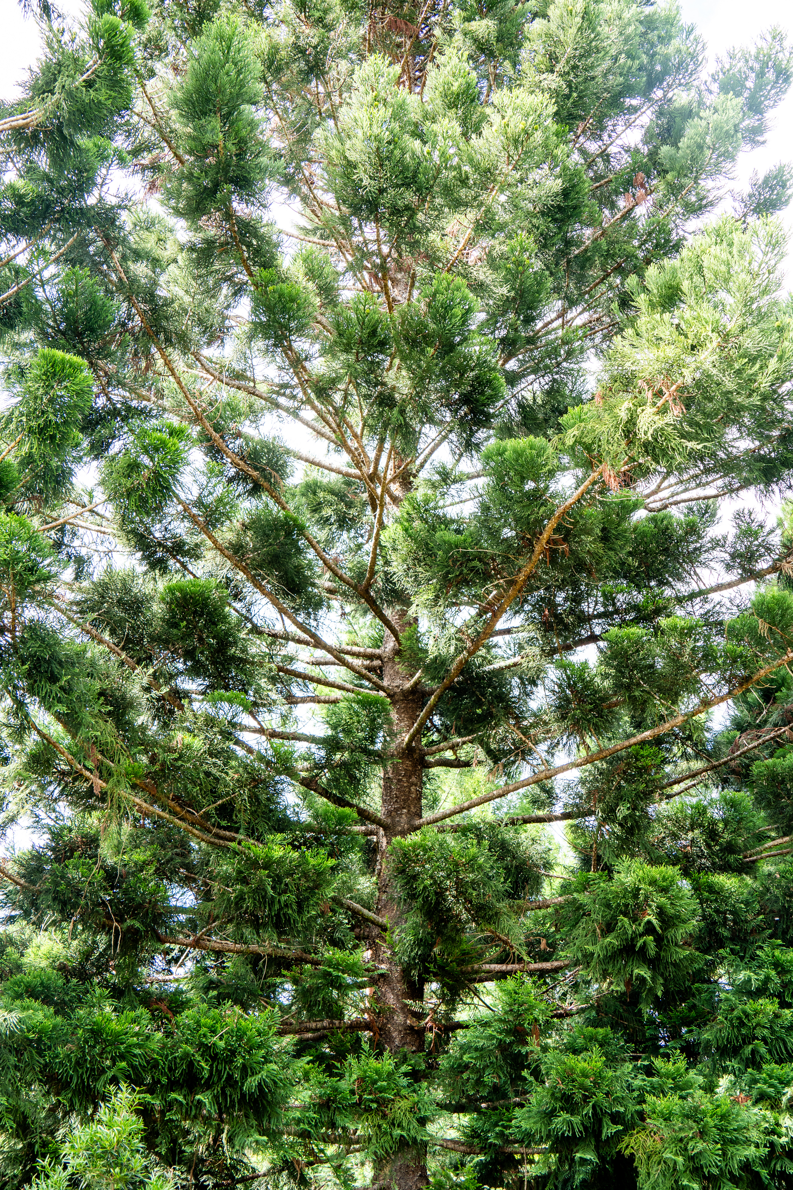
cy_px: 595
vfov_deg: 43.6
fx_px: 1487
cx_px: 396
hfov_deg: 29.9
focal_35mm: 45
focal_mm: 30
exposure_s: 1/80
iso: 100
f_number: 5
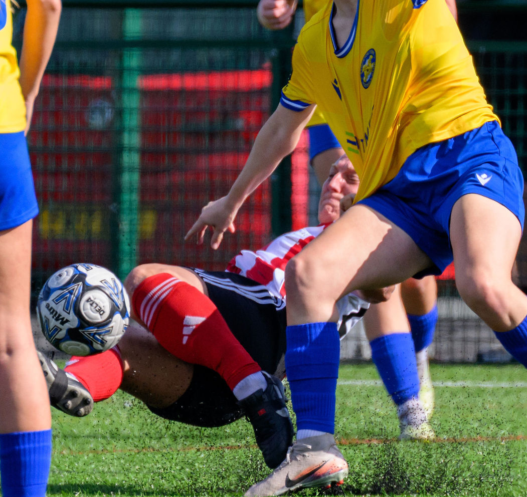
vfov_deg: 1.3
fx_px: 22258
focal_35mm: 1329
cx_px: 444
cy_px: 78
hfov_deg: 1.4
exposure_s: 1/2000
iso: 640
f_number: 5.6
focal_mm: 360
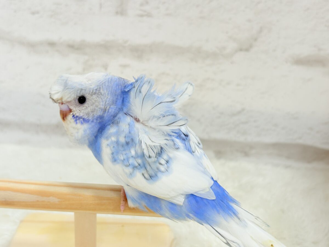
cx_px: 164
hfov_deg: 36.8
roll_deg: -1.6
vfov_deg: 28.0
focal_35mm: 52
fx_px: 494
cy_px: 124
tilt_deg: -23.7
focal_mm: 5.96
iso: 64
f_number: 1.6
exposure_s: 1/100
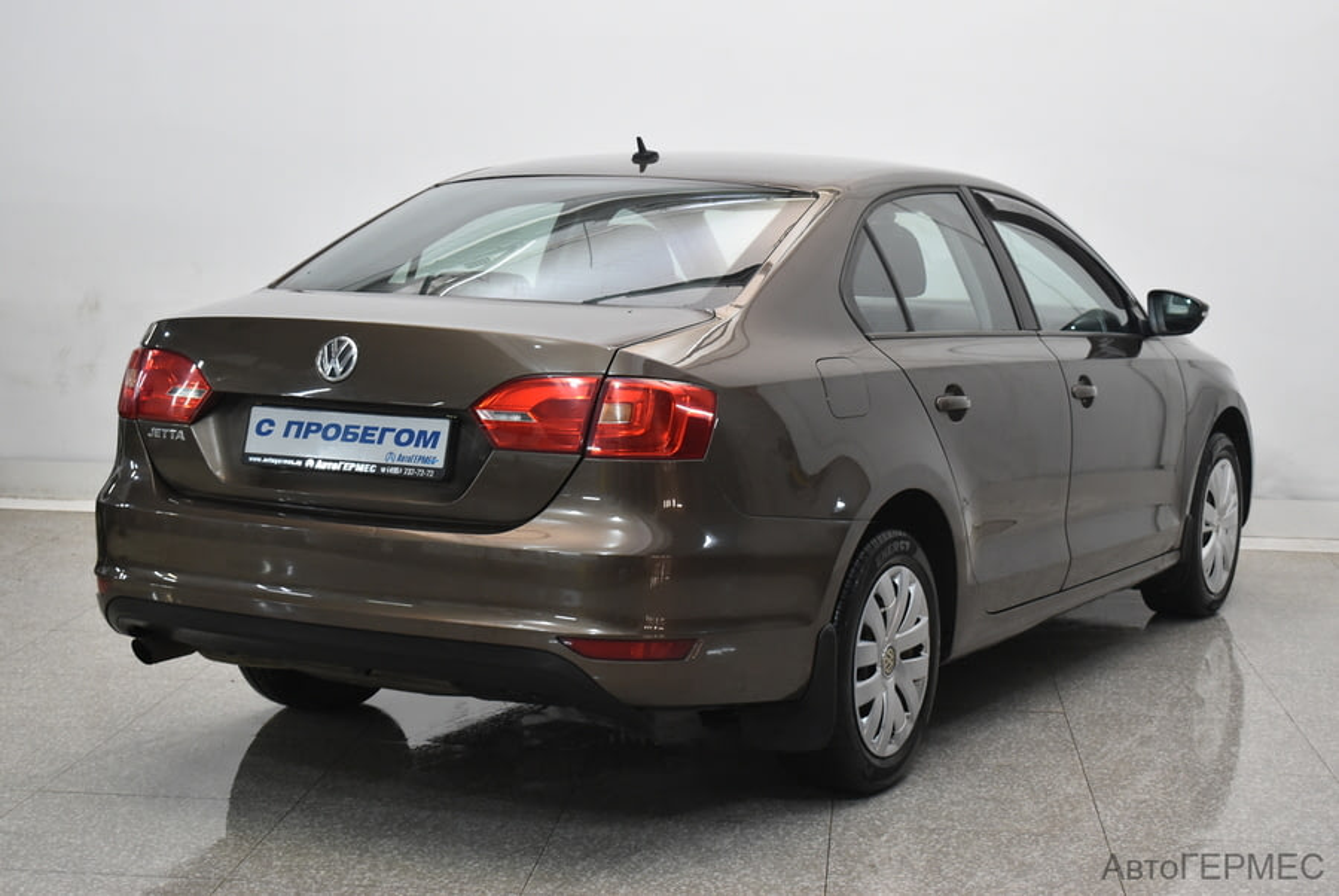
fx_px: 2234
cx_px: 670
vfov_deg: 22.7
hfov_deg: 33.4
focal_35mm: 60
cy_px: 448
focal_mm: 40
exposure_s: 1/60
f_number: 5
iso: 1100
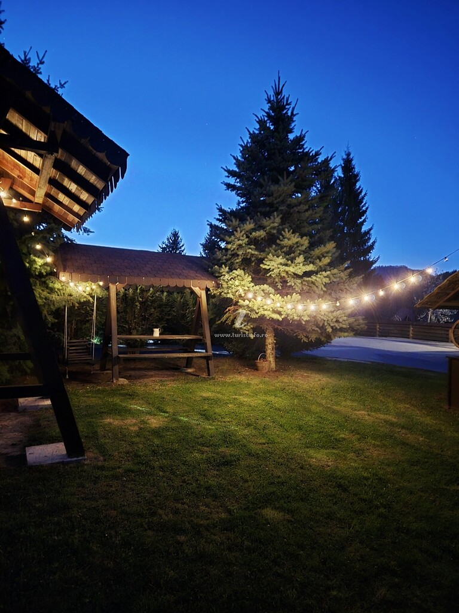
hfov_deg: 58.9
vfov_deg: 73.9
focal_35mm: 23
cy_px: 306
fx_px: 407
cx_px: 230
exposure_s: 1/4.66
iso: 3200
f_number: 1.8
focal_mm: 5.4
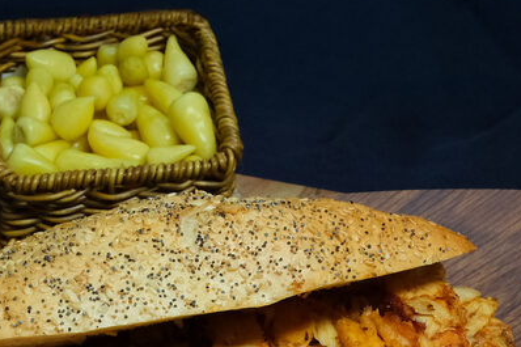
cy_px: 445
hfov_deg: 16.6
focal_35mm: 123
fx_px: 1779
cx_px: 154
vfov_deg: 10.9
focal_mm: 23
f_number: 8
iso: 1600
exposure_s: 1/125
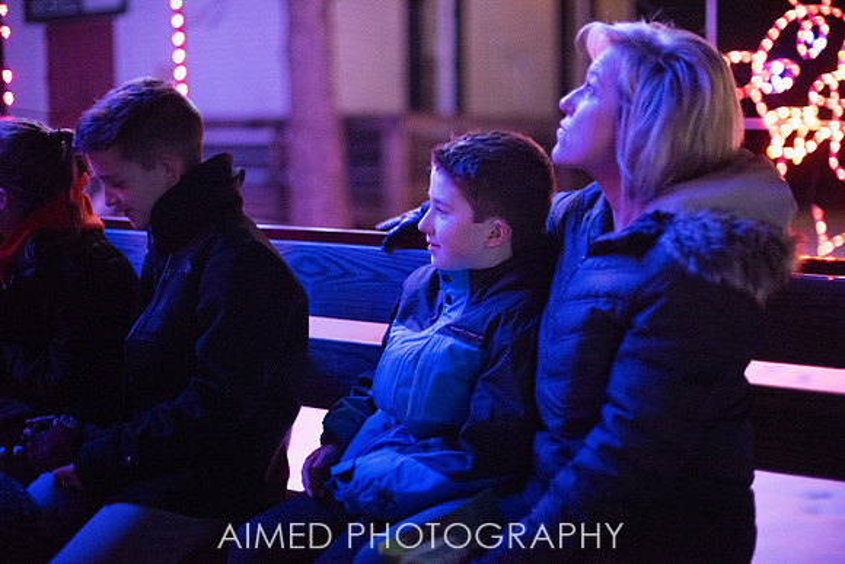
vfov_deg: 27.0
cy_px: 282
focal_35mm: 50
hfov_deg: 39.6
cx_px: 422
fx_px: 1174
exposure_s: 1/200
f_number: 1.4
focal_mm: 50
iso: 3200
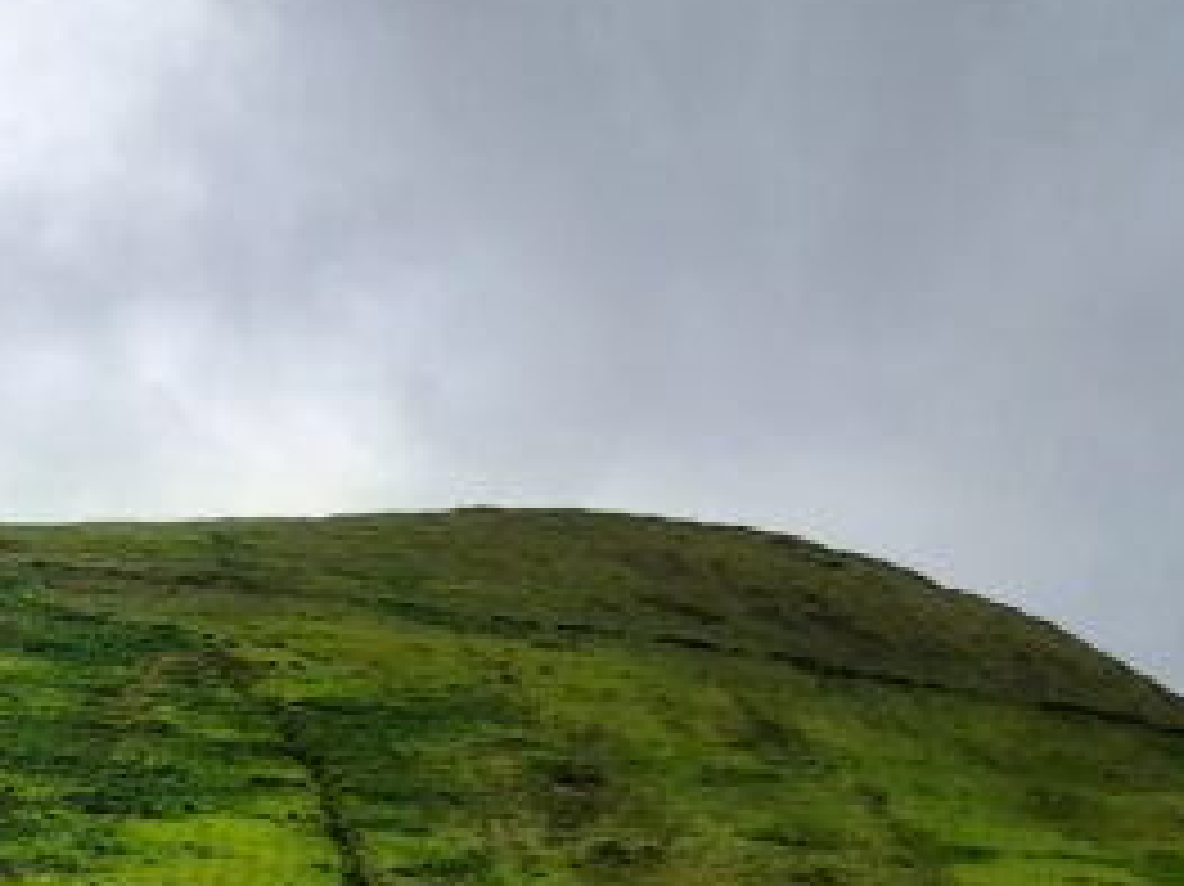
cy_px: 830
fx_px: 1333
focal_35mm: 39
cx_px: 999
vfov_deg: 34.3
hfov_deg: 44.7
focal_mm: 1.74
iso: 40
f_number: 2.2
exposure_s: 1/578
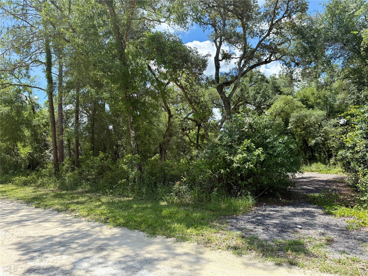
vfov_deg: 56.8
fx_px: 255
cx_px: 184
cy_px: 138
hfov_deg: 71.6
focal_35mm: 24
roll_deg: +1.0
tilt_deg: +4.0
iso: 100
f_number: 1.78
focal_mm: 6.76
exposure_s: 1/2370
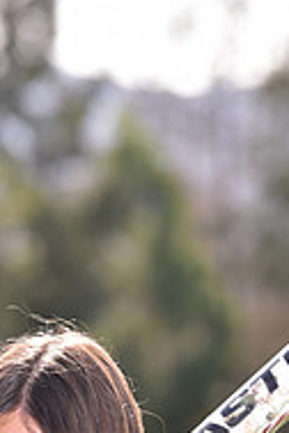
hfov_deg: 2.6
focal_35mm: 521
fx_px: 6273
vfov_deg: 3.9
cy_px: 586
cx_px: 45
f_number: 5
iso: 100
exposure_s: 1/250
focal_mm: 170
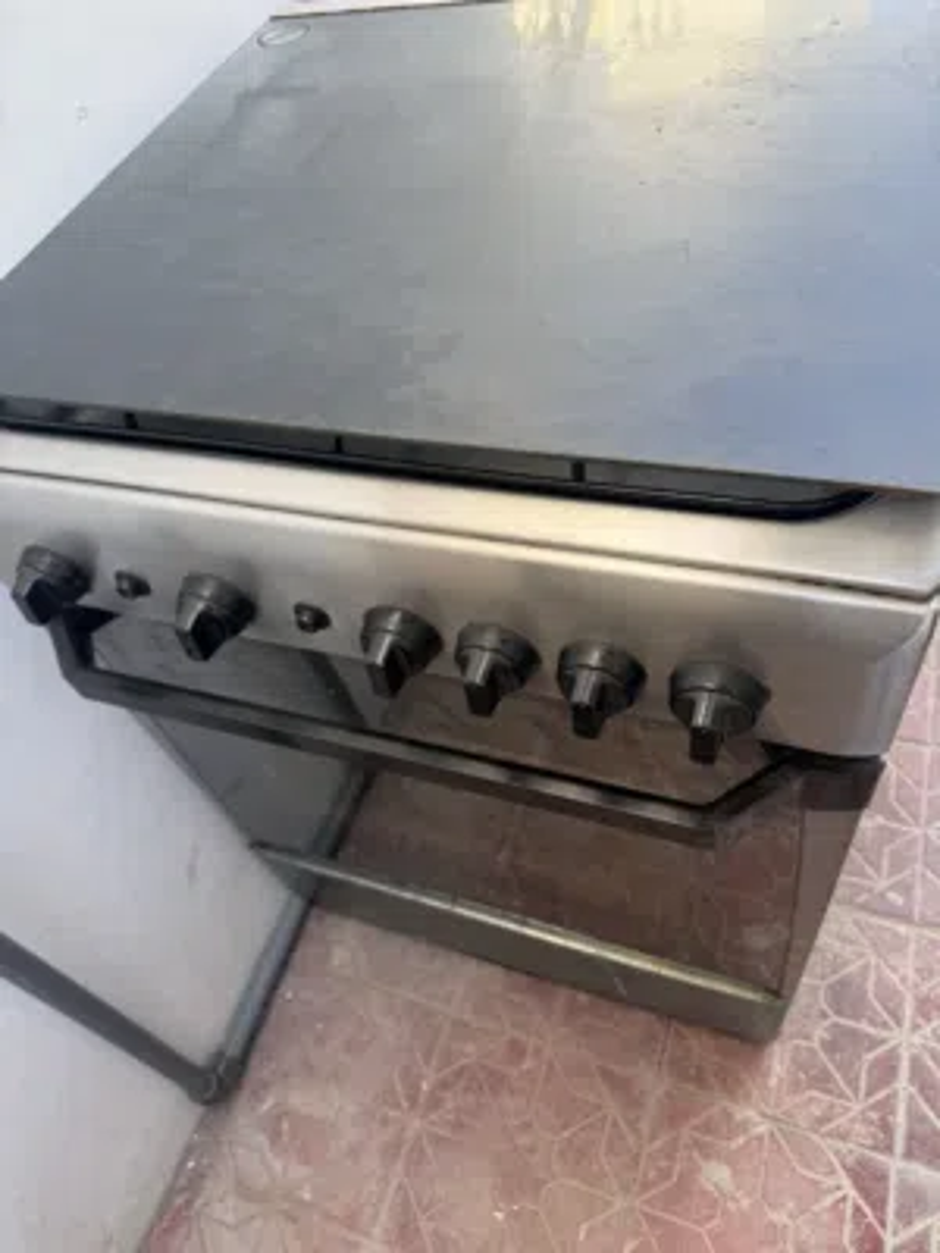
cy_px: 626
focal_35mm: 24
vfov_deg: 71.6
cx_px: 470
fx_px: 869
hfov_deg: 56.8
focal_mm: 6.76
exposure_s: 1/121
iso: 80
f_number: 1.78
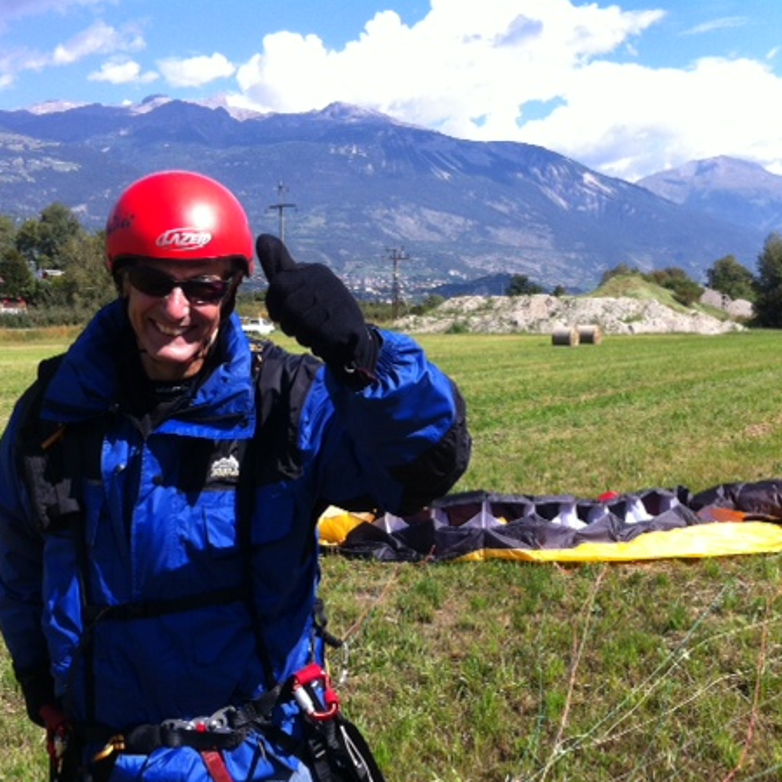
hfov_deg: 38.3
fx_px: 1125
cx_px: 381
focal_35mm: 44
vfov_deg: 38.3
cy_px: 413
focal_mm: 3.85
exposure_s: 1/718
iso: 80
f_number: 2.8
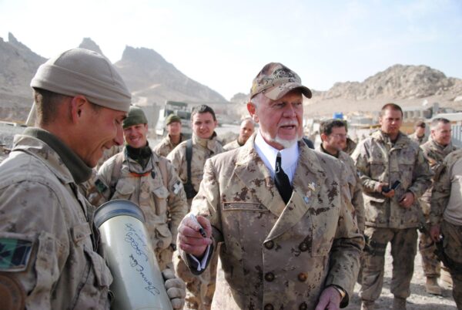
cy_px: 155
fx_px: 424
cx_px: 231
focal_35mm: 33
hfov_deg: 57.2
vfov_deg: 40.1
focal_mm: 22
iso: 720
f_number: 4
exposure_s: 1/4000
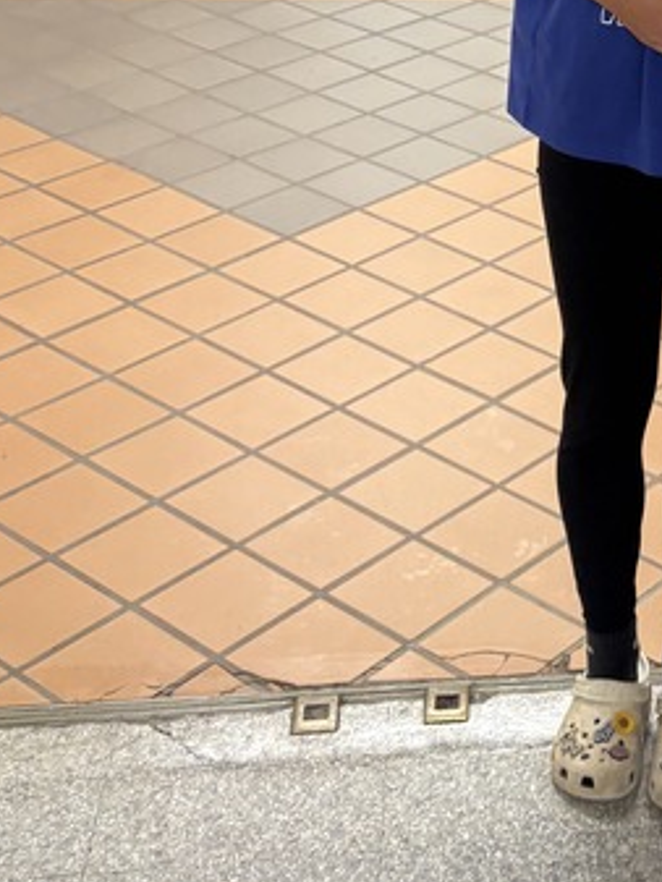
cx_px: 929
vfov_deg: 22.5
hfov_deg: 17.2
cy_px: -209
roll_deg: -7.7
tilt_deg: -11.4
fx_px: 2013
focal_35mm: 79
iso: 100
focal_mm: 5.96
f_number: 1.6
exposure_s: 1/41
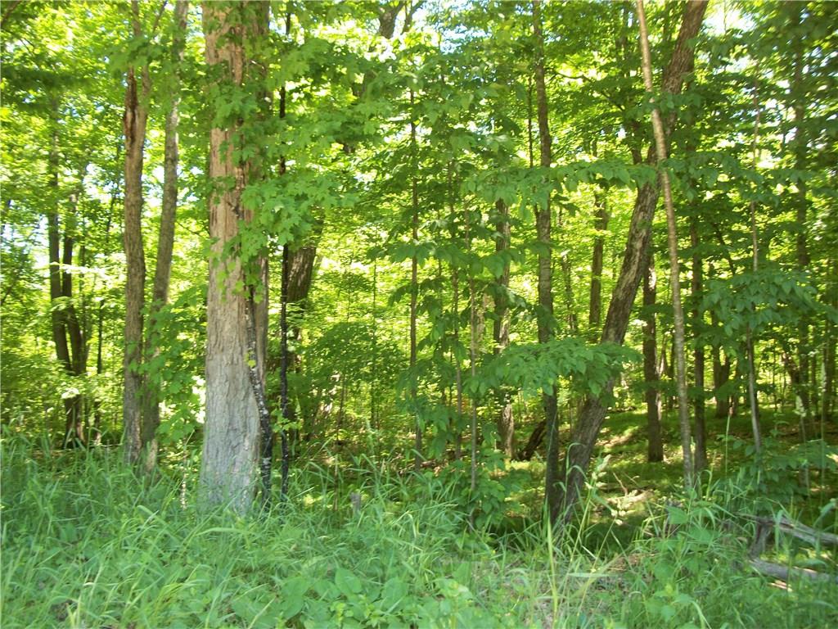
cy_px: 314
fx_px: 775
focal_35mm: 32
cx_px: 419
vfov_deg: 44.2
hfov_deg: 56.8
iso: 80
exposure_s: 1/40
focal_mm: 5.7
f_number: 2.9
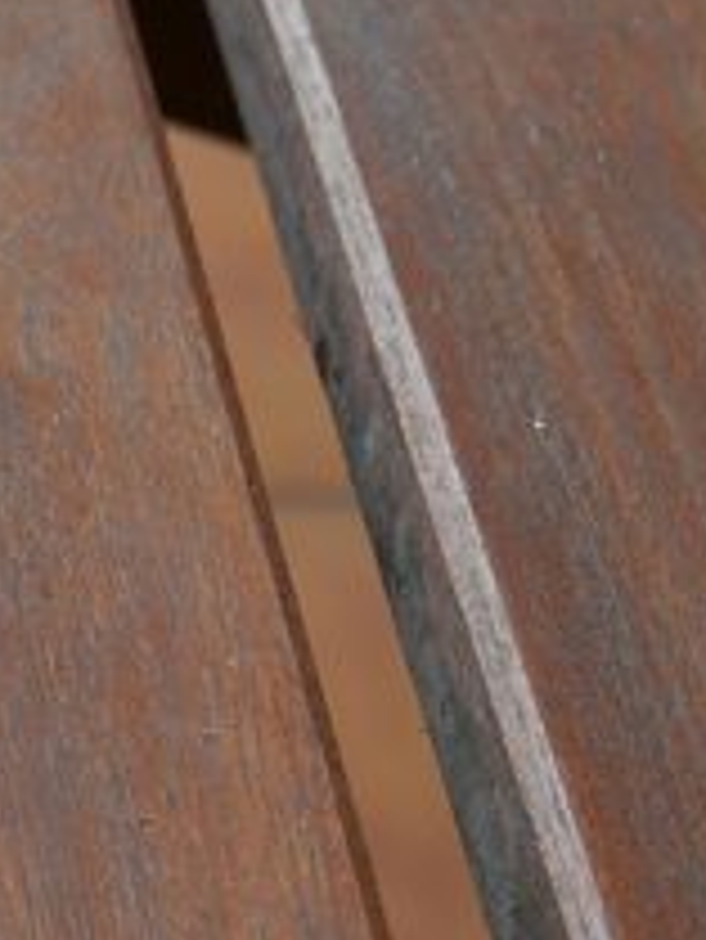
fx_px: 4781
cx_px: -843
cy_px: 216
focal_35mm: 176
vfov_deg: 11.2
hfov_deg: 8.0
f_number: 5.1
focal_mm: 23
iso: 400
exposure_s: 1/60
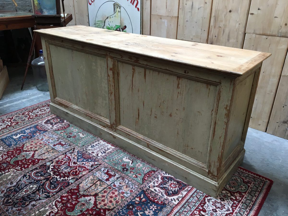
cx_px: 144
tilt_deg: -25.7
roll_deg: -0.7
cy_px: 108
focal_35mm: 29
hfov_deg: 61.7
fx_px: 241
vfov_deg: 48.2
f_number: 2.2
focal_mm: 4.15
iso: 80
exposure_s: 1/33
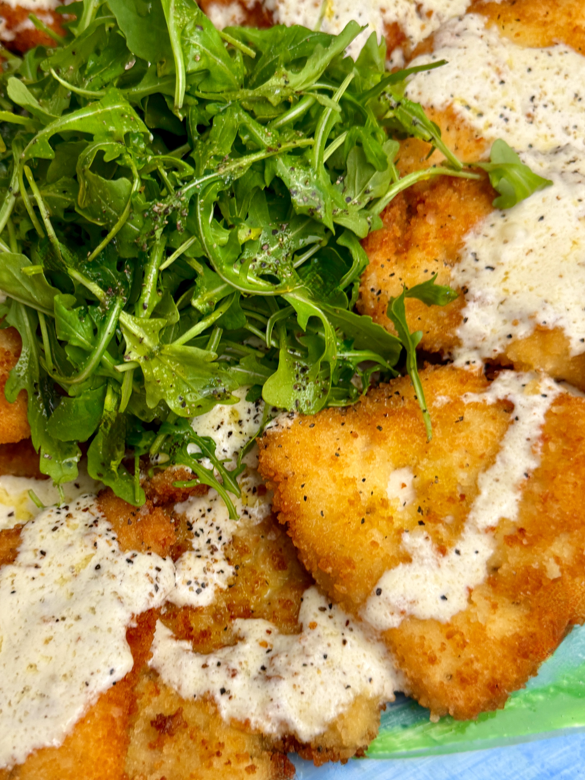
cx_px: 215
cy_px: 428
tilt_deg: -63.2
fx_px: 811
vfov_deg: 51.3
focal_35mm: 36
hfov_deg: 39.4
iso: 125
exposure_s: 1/60
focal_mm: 6.76
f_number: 1.78
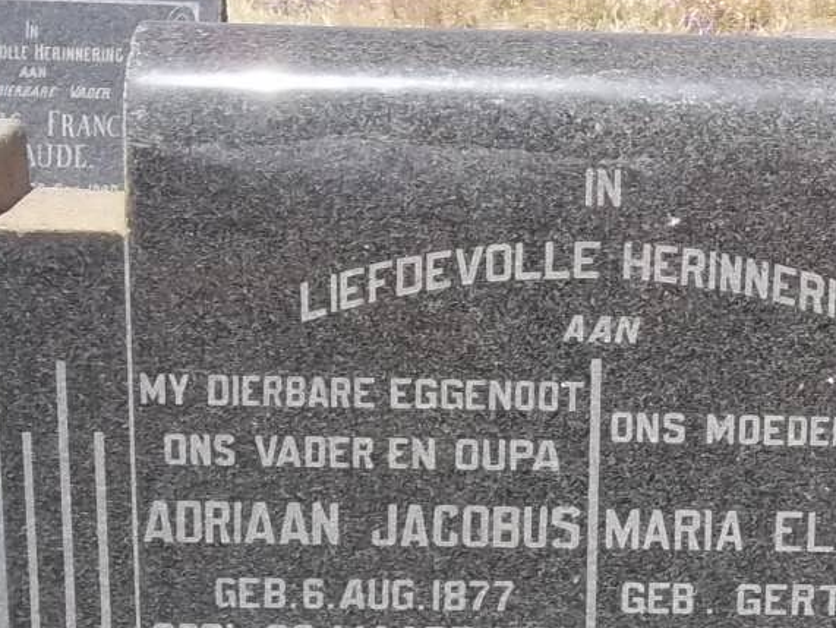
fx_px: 2537
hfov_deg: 18.4
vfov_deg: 14.0
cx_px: 745
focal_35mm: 105
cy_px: 502
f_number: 7
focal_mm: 8.8
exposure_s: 1/250
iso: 80
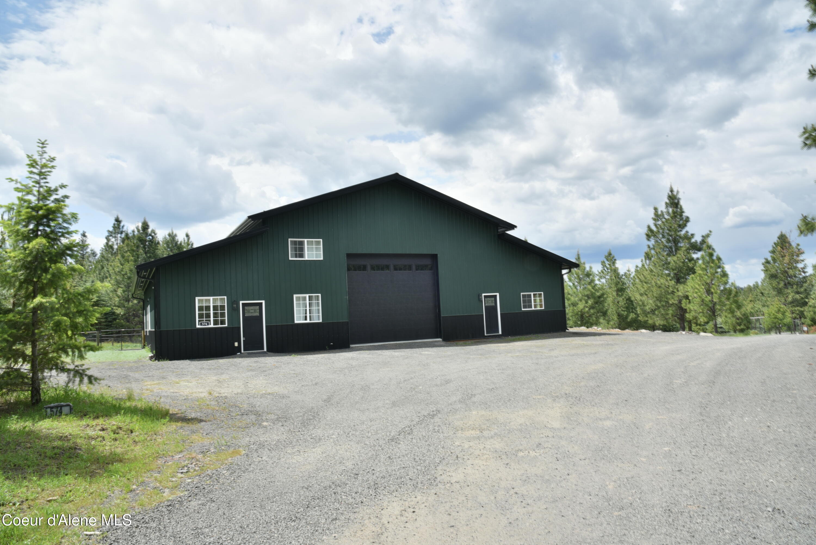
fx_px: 544
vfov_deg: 53.2
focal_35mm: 24
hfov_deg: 73.7
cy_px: 272
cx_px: 408
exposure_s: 1/40
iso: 200
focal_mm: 24
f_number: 22
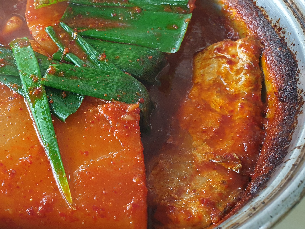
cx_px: 58
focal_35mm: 44
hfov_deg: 41.0
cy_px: 88
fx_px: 388
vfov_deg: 32.7
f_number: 2.4
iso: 250
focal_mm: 4.3
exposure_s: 1/41
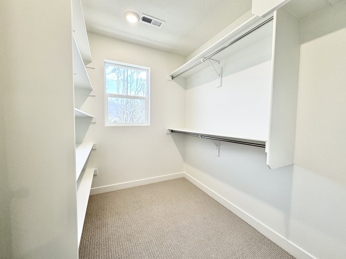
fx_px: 140
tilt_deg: -3.9
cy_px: 130
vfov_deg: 85.7
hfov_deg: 102.1
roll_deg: -1.1
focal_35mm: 14
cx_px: 173
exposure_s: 1/120
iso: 50
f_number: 2.2
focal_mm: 2.22
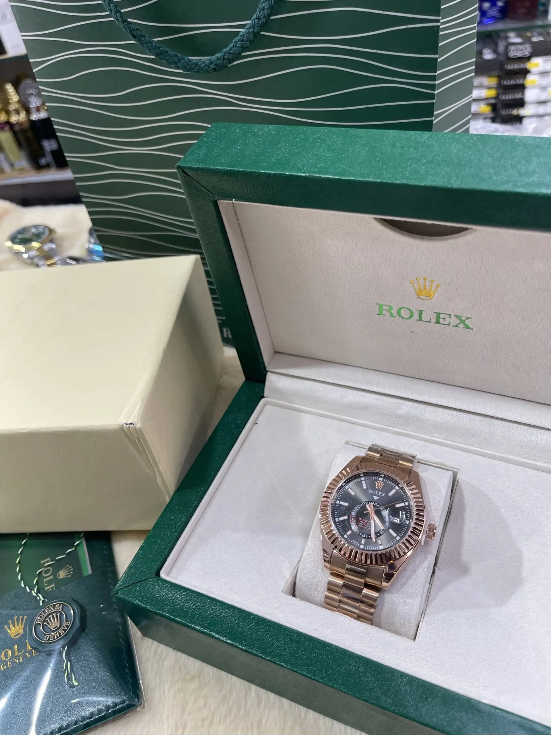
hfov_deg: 54.9
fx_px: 531
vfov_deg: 69.4
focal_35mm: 25
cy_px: 368
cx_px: 276
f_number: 1.6
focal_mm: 5.1
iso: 80
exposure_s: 1/100
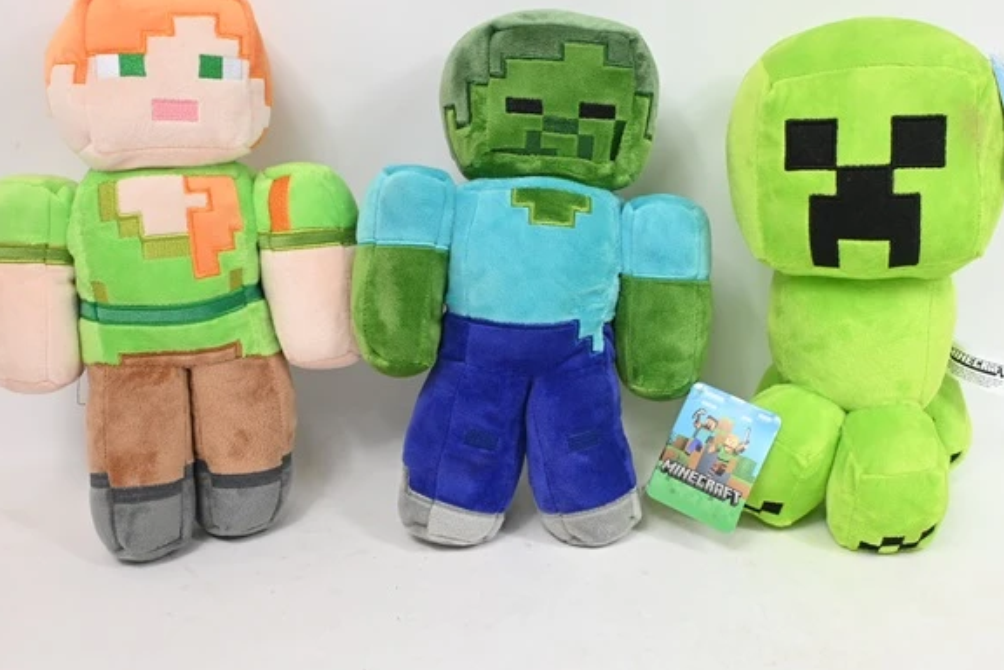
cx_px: 540
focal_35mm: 40
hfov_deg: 48.1
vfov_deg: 33.0
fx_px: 1124
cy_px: 263
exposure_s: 1/125
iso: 1000
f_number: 7.1
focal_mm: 21.5
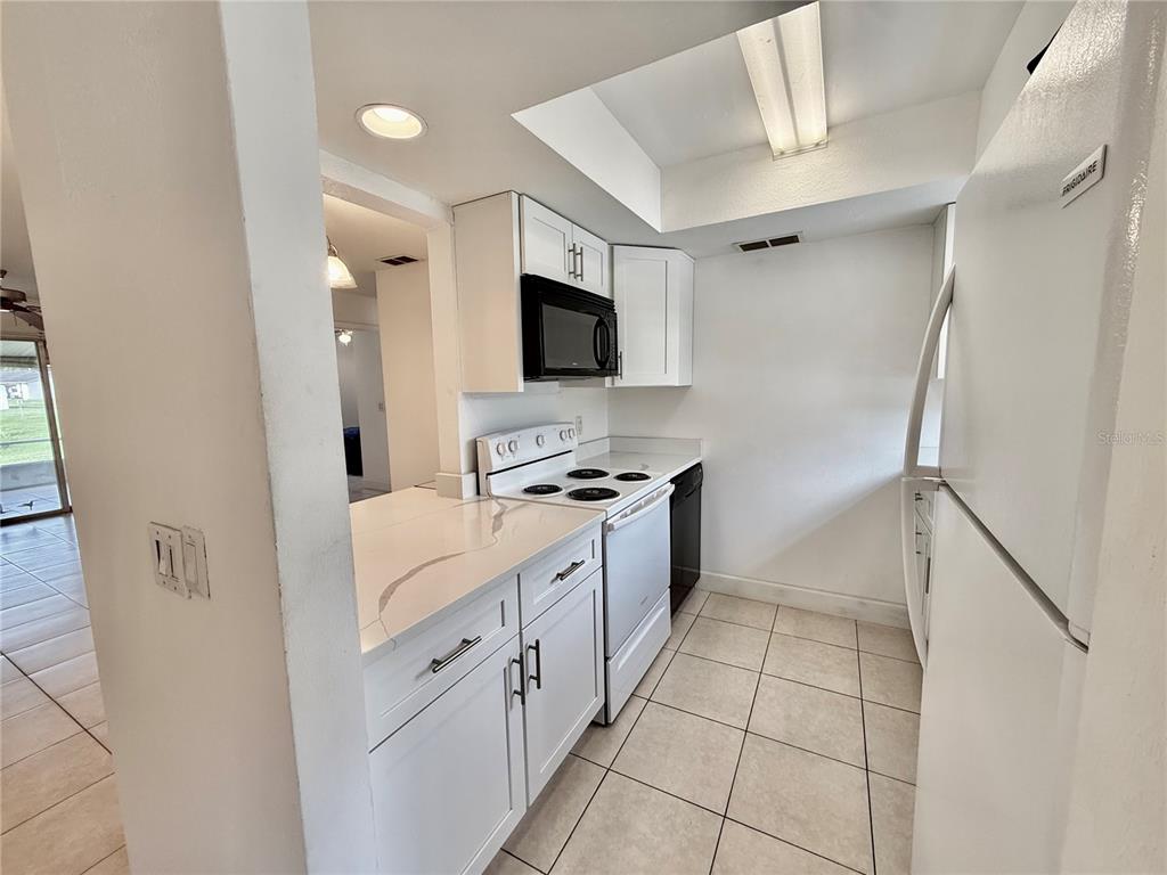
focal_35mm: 14
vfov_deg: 85.7
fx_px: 472
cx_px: 584
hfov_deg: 102.1
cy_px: 438
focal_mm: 2.22
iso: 125
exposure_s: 1/120
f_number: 2.2
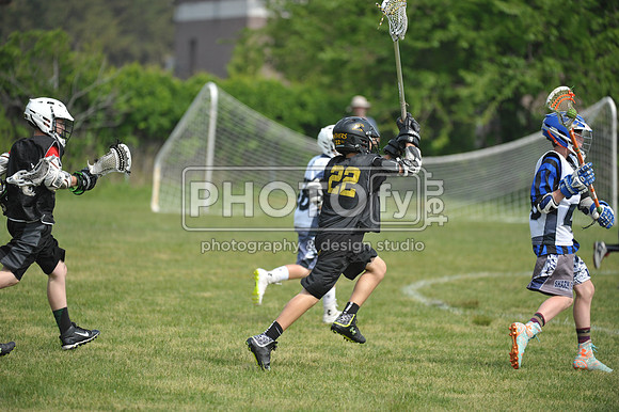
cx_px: 310
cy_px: 206
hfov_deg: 7.6
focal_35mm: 270
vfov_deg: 5.1
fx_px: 4640
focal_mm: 270
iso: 640
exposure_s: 1/2500
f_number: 4
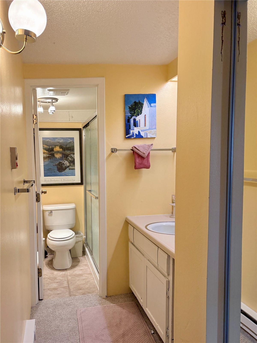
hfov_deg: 53.1
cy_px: 172
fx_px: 257
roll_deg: +1.0
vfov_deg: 67.3
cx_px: 128
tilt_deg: -4.5
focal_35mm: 26
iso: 125
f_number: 1.6
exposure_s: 1/120
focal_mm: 5.96
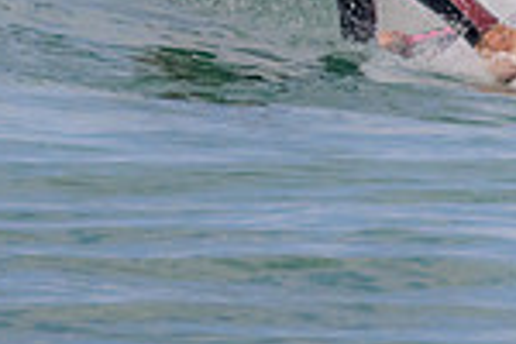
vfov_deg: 0.3
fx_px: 60611
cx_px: 438
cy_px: -247
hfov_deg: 0.5
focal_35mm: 4229
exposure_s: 1/2000
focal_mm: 800
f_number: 11
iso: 1800
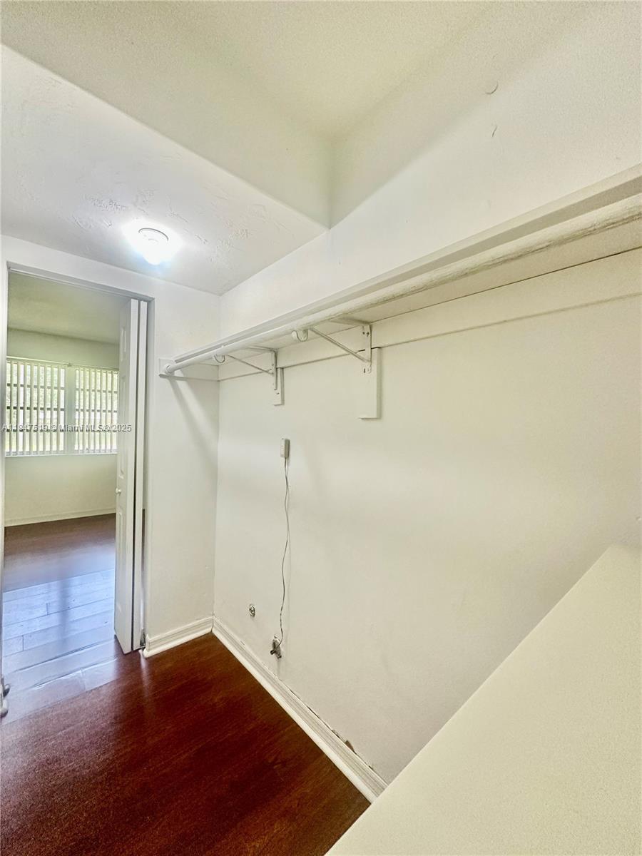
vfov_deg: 102.1
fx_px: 346
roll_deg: -2.3
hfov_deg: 85.7
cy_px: 428
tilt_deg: +0.5
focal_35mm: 14
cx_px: 321
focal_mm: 2.22
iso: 250
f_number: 2.2
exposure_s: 1/120
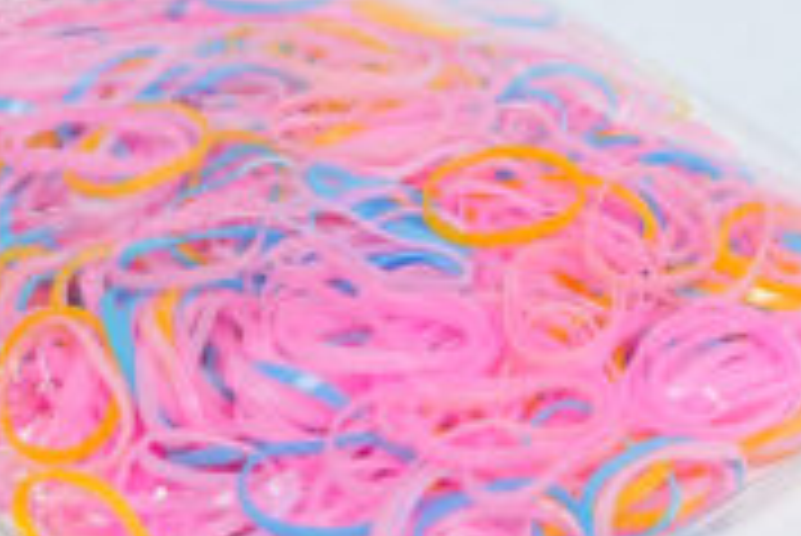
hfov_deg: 19.6
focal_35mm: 104
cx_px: 310
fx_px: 2316
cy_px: 200
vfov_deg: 13.2
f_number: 9
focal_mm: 29
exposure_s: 1/160
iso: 2500
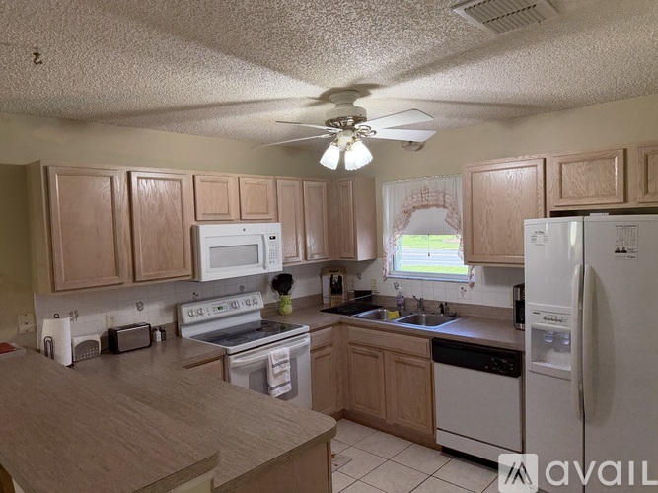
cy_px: 246
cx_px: 329
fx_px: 456
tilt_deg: -3.0
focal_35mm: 24
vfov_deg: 56.8
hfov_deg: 71.6
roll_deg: +2.1
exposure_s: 1/120
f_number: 1.78
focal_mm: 6.76
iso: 320
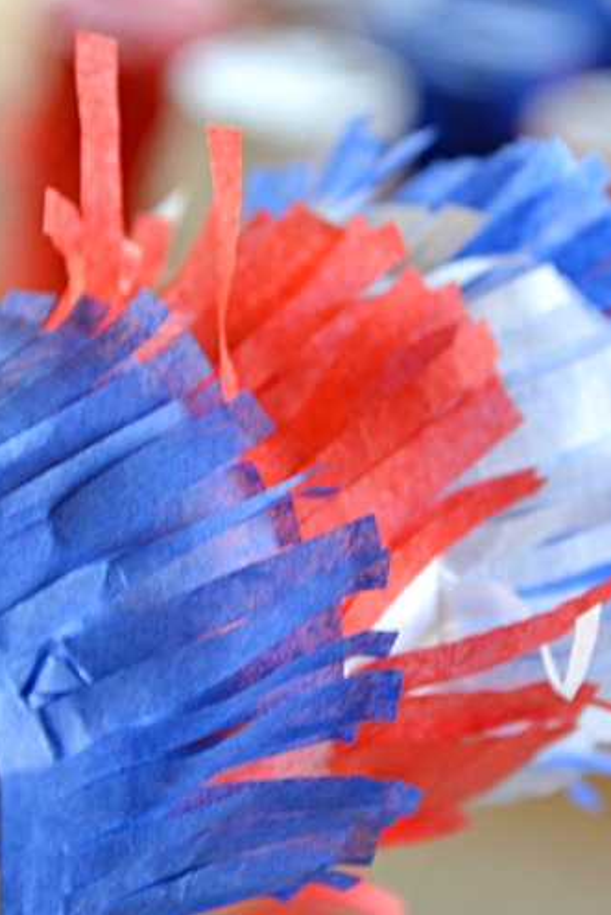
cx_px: 364
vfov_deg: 17.3
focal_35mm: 118
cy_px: 470
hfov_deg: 11.6
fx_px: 3002
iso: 500
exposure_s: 1/15
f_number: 5.6
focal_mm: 52
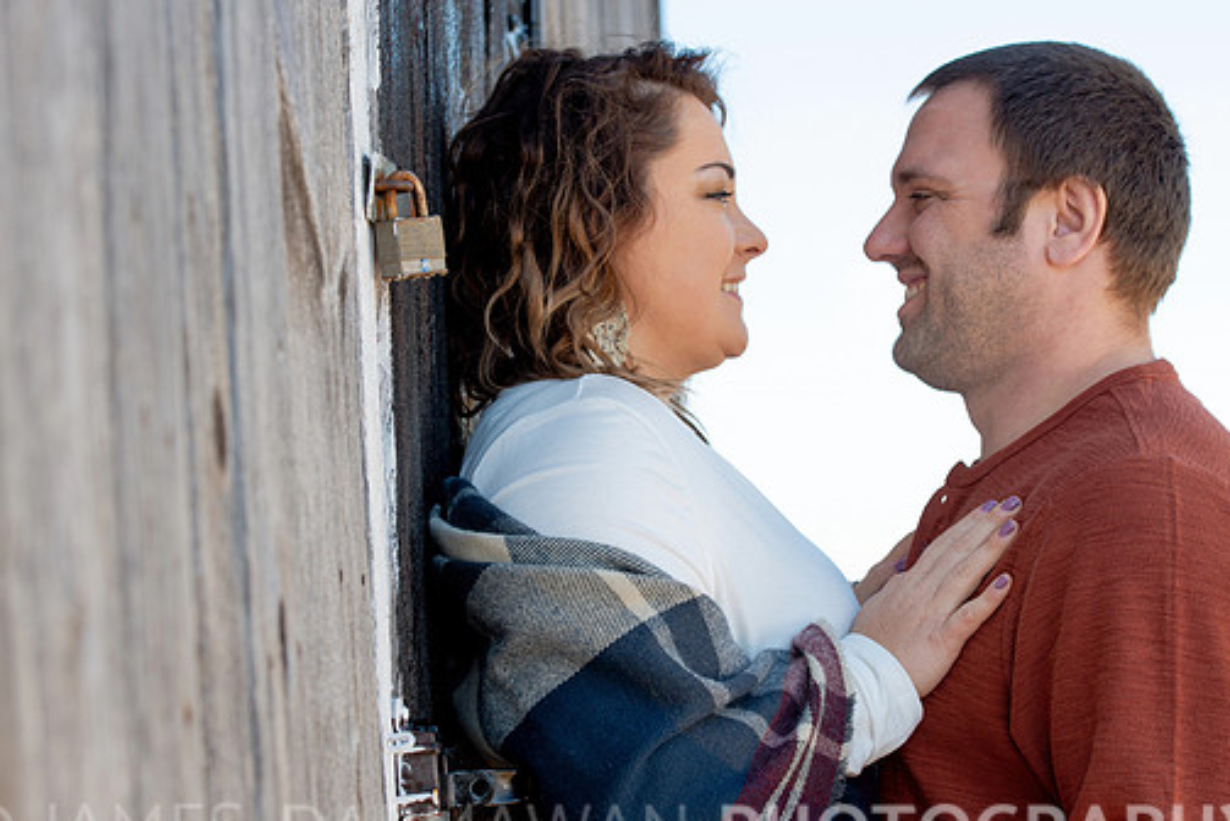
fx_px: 2837
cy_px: 430
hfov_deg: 24.5
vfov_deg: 16.5
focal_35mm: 83
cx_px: 602
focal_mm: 70
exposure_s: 1/250
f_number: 5.6
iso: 100
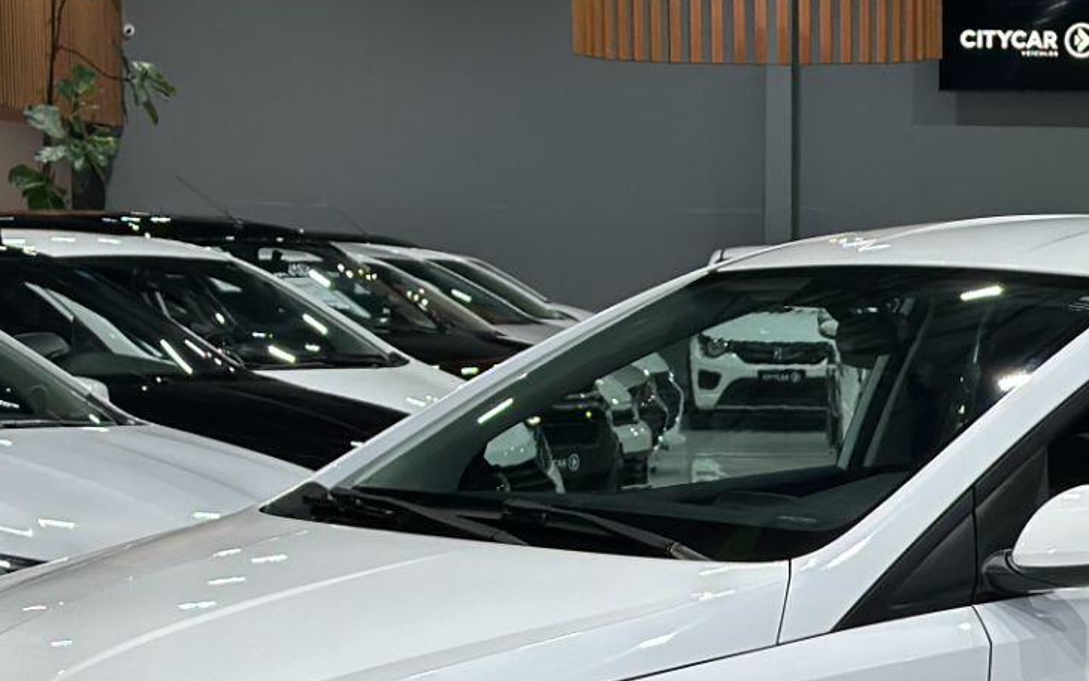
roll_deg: -0.9
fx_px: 3978
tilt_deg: -7.4
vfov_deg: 9.7
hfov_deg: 15.5
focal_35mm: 134
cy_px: 756
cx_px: 878
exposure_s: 1/124
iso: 100
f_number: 1.78
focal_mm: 6.86
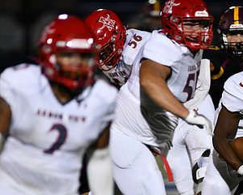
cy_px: 152
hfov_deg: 3.6
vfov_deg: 2.8
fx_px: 3920
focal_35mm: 545
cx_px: 163
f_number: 2.8
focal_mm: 300
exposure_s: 1/1000
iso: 1600
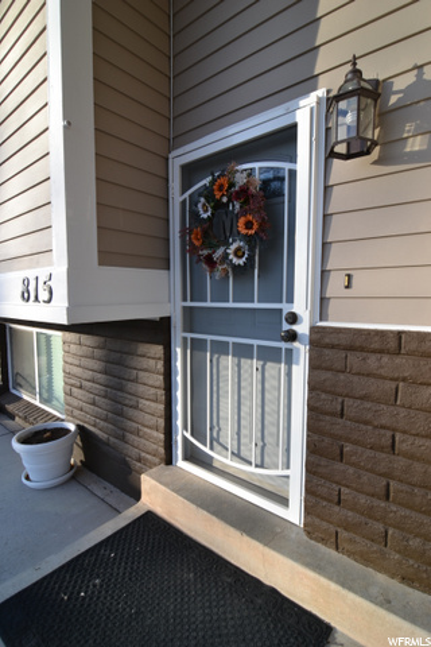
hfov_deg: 67.4
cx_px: 216
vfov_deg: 90.0
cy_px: 324
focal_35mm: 18
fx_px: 323
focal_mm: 12
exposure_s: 1/125
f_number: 5.6
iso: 100
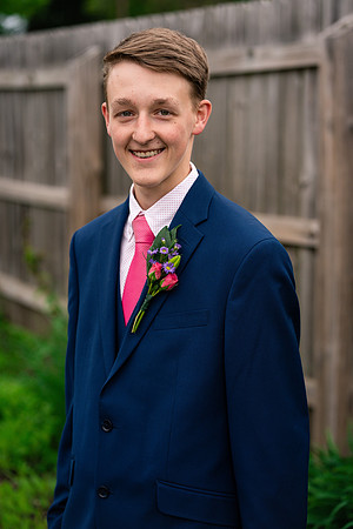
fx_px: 1250
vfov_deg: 23.9
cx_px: 176
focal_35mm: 85
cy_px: 264
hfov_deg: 16.1
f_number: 3.5
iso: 400
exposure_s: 1/1000
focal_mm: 85
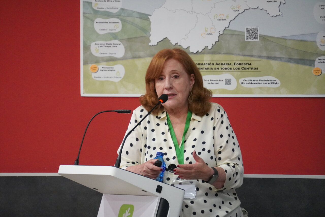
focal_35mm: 315
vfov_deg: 4.4
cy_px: 108
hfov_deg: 6.5
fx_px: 2843
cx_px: 162
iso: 6400
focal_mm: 210
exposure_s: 1/160
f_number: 6.3
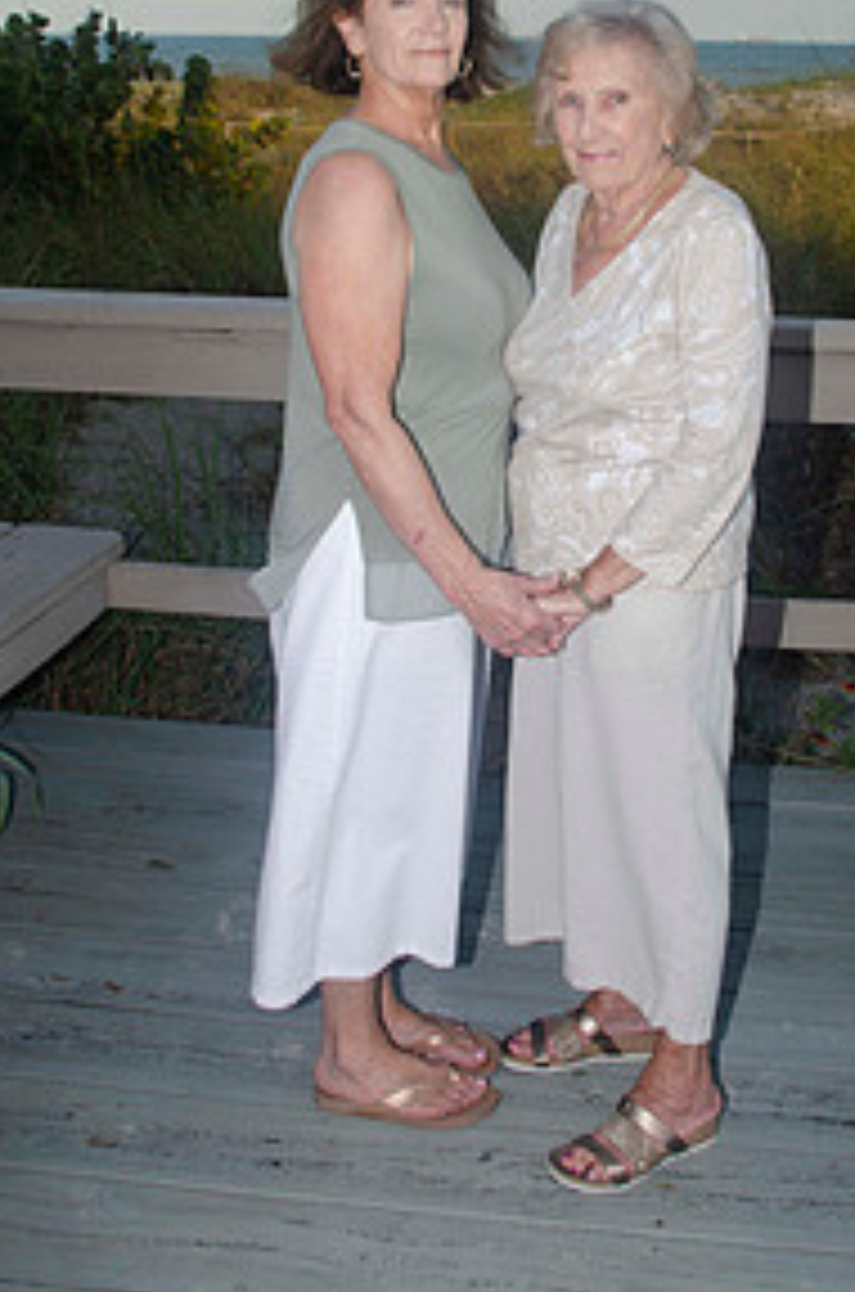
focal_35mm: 47
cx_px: 500
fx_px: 1682
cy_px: 293
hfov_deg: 28.5
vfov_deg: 40.6
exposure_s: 1/250
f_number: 7.1
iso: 100
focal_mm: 20
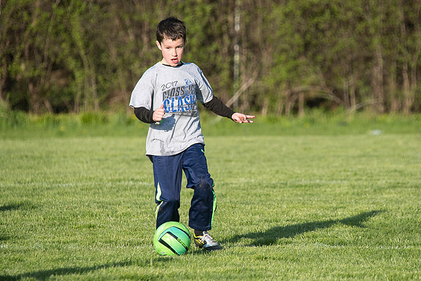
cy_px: 150
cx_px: 253
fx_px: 5740
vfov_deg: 2.8
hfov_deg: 4.2
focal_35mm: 491
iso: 1000
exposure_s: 1/2500
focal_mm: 360
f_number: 7.1
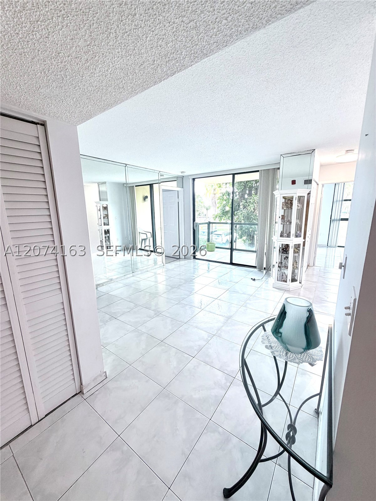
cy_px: 250
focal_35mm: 14
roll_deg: +0.8
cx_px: 188
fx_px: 203
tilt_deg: -10.8
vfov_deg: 102.1
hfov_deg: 85.7
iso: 125
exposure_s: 1/120
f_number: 2.2
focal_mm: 2.22
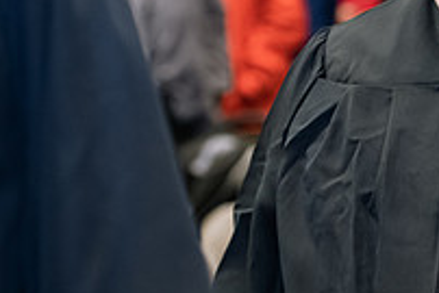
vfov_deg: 4.9
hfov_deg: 7.3
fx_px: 3429
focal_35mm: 281
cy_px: 14
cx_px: 561
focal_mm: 98
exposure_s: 1/200
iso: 1600
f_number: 3.5
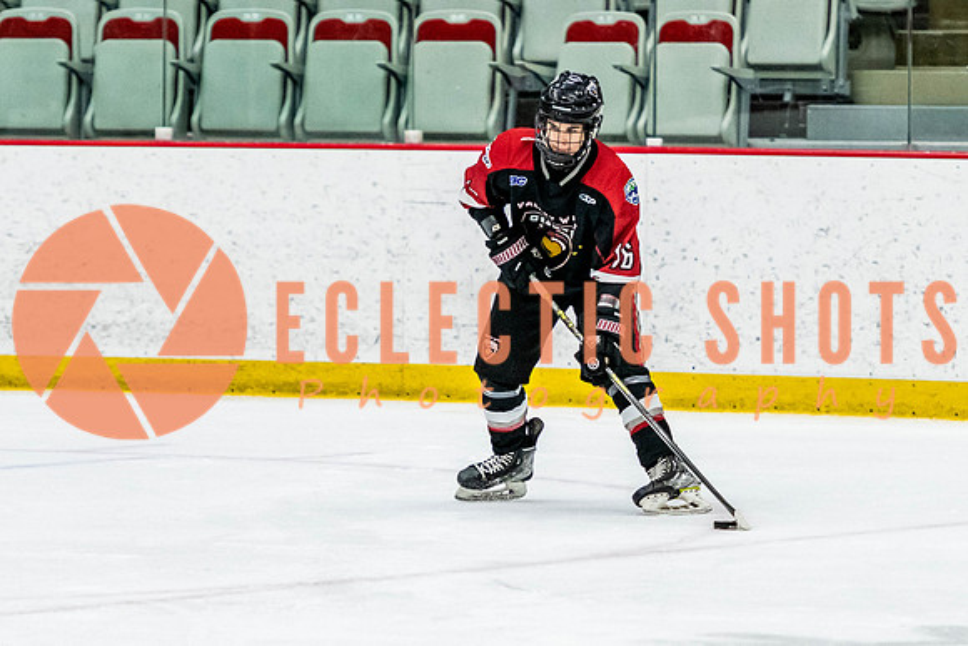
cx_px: 573
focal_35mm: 320
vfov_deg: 4.3
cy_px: 429
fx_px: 8609
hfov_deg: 6.4
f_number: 2.8
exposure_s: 1/640
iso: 2200
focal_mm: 140
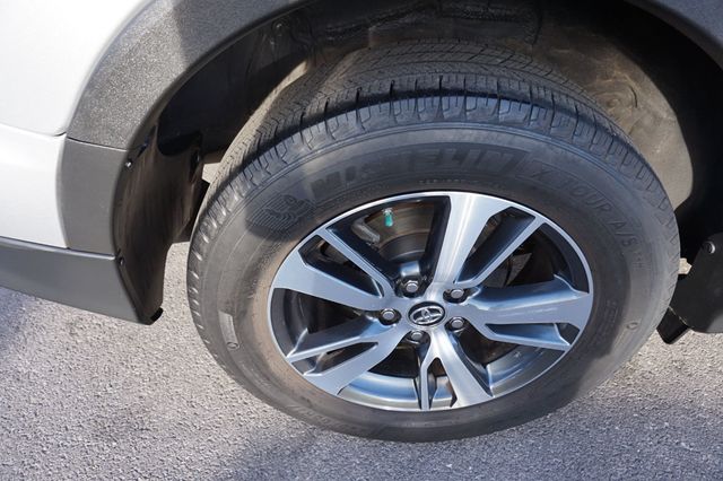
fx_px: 482
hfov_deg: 73.8
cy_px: 240
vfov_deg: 53.1
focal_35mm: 24
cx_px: 362
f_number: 4
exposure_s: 1/60
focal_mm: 16
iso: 100
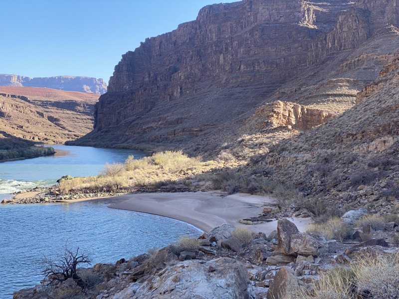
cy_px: 150
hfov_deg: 36.8
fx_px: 599
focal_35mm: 52
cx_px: 200
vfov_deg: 28.0
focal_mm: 6
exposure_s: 1/510
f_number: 2
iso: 20
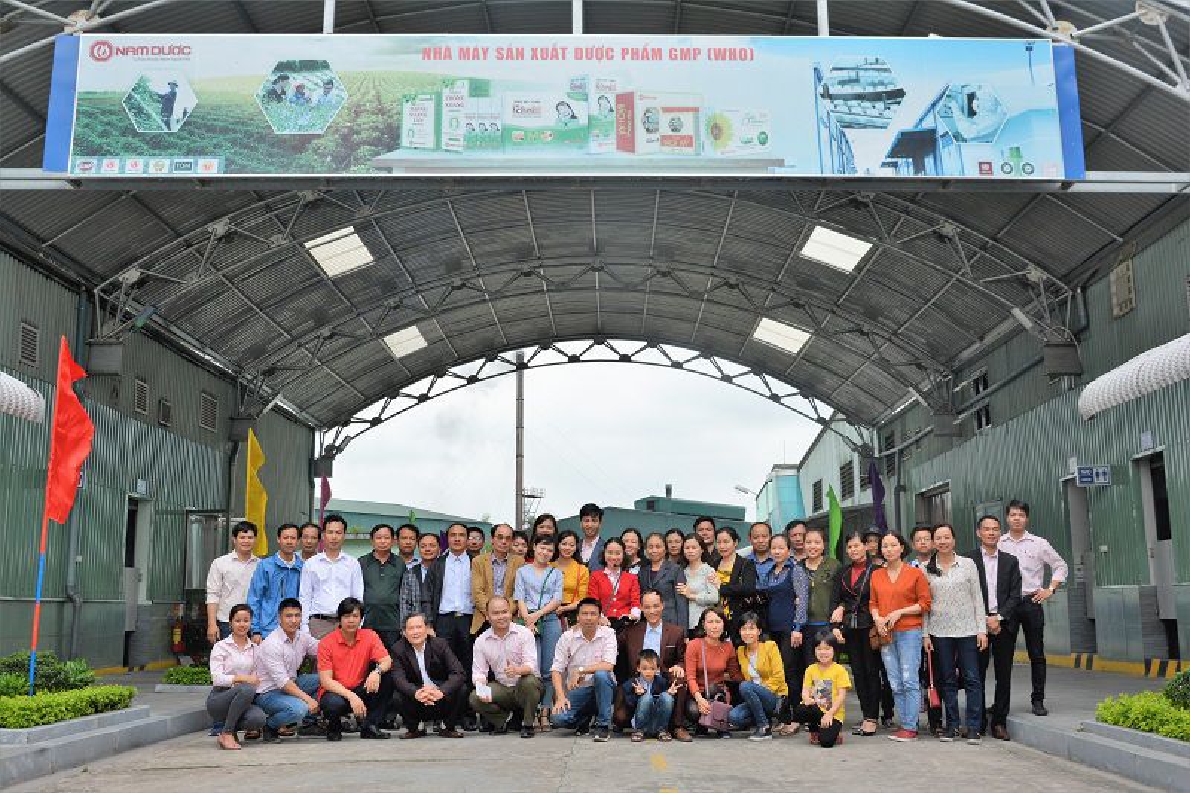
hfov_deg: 53.1
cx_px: 595
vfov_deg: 36.9
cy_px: 396
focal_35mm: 36
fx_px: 1190
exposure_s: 1/320
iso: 400
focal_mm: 24
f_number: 9
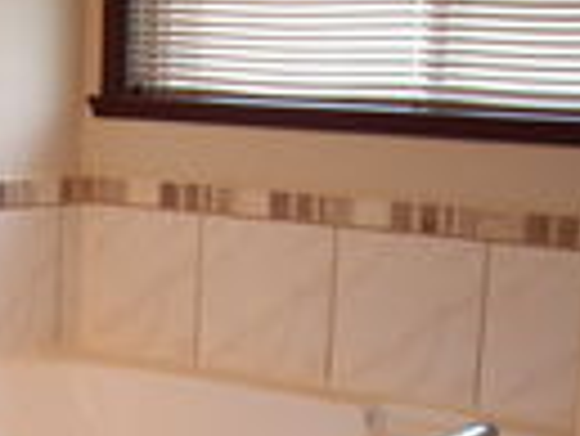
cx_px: -220
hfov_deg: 16.9
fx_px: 1811
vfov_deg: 13.4
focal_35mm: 108
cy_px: 485
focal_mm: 6.2
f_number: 2.7
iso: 200
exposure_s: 1/40
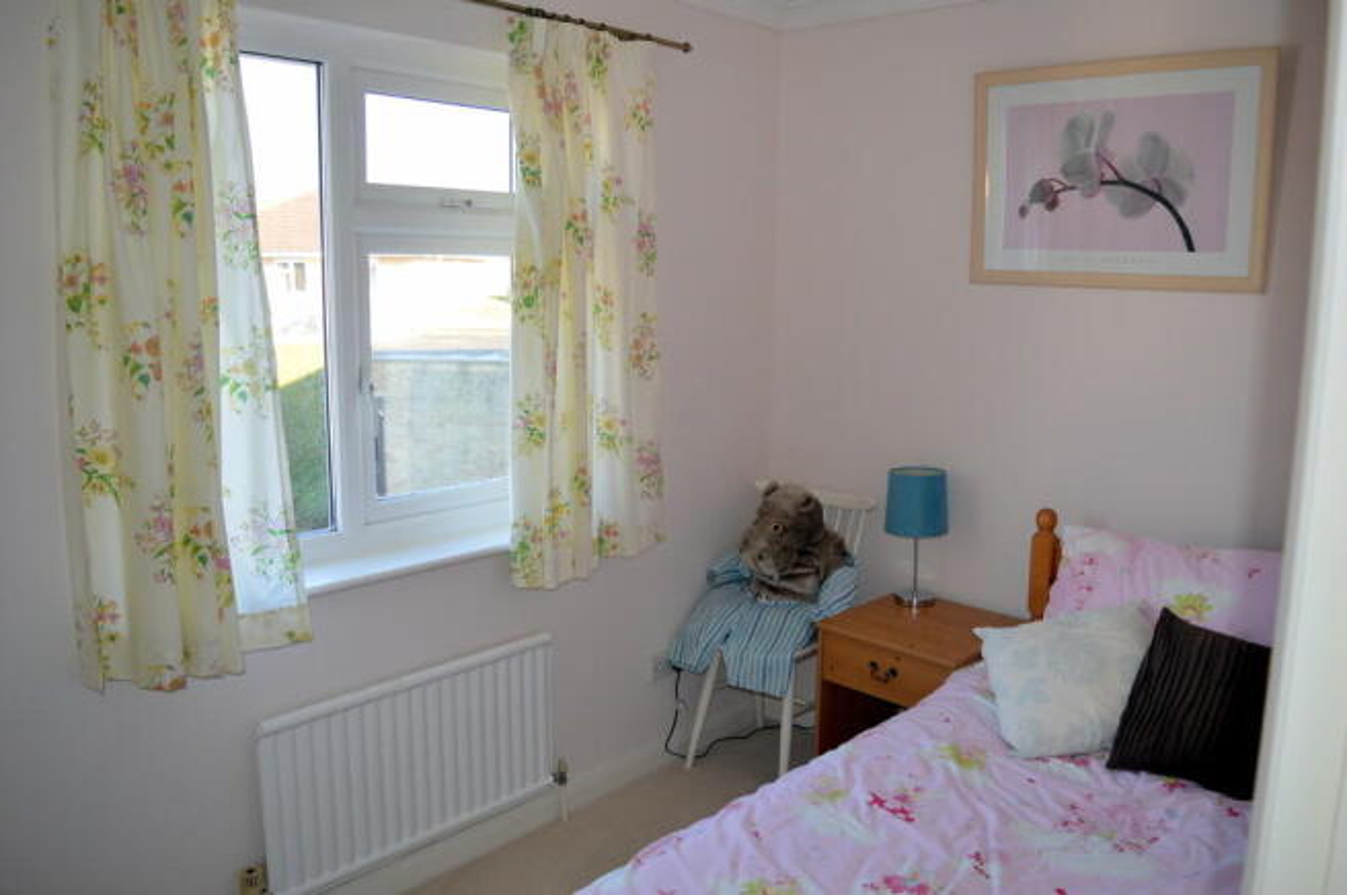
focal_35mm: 27
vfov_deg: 47.8
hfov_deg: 67.4
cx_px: 674
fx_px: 1009
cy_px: 448
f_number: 4
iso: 280
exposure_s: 1/125
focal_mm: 18
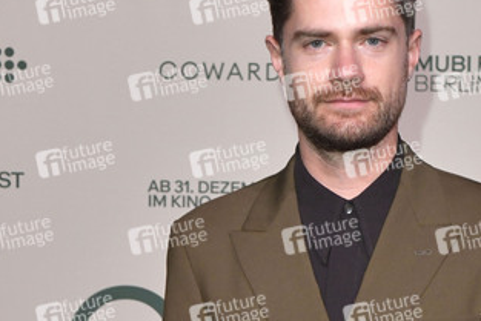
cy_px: 121
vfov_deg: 19.7
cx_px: 341
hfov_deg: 28.9
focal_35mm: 69
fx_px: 922
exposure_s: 1/250
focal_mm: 48
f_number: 6.3
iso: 2500
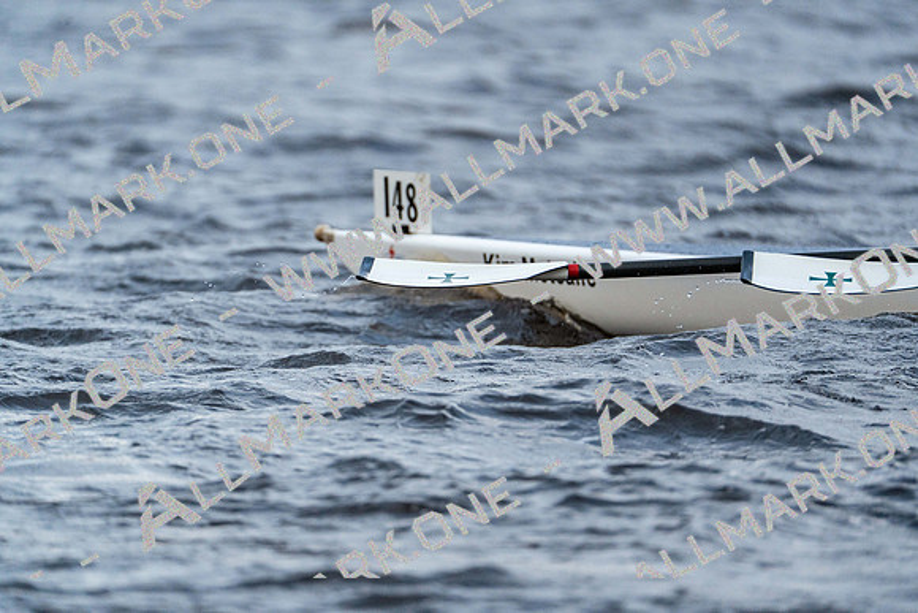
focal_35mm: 600
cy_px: 306
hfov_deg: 3.4
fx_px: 15303
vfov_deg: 2.3
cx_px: 459
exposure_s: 1/1600
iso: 2500
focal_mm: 600
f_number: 6.3
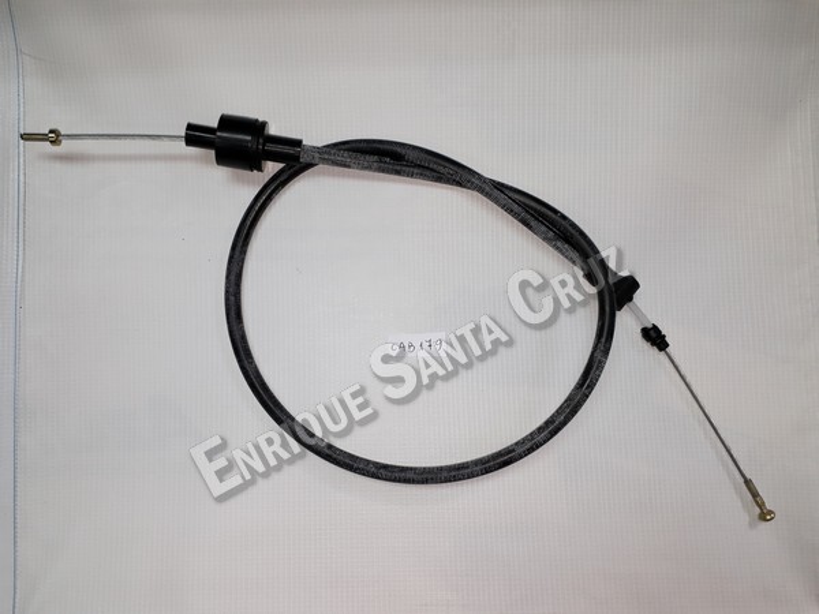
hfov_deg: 65.3
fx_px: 639
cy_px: 307
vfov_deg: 51.4
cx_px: 410
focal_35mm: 27
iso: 50
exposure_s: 1/50
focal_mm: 3.6
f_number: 1.9
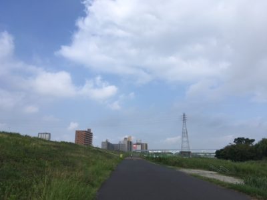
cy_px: 100
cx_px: 134
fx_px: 224
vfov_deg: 48.2
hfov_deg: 61.7
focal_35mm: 29
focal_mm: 4.15
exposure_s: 1/2198
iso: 25
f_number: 2.2
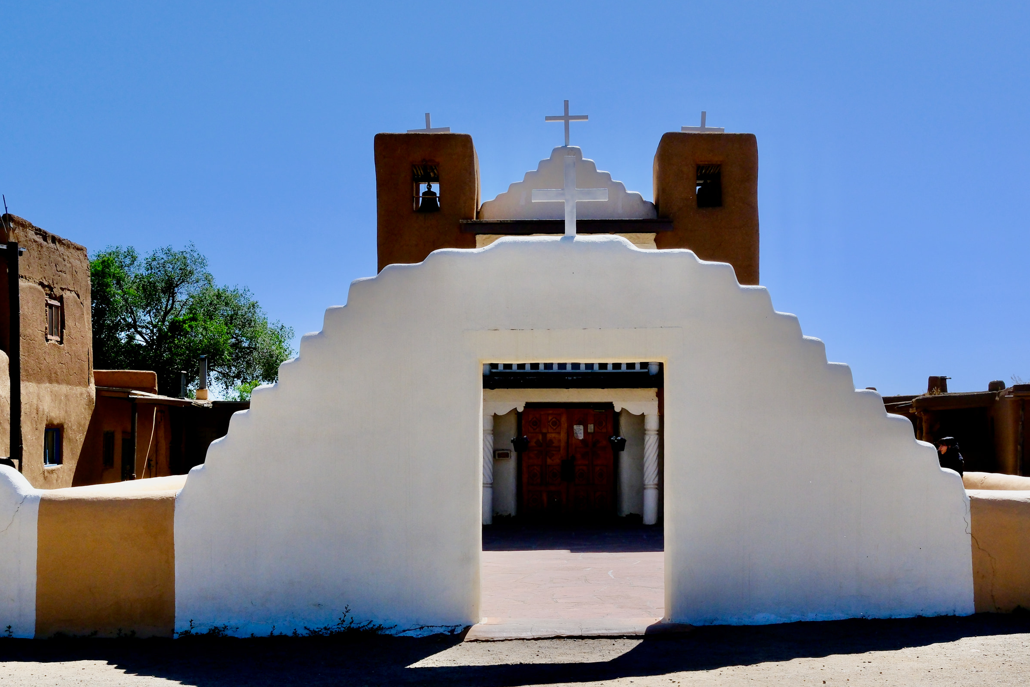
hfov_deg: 41.9
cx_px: 559
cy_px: 457
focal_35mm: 47
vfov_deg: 28.5
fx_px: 1344
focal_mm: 23
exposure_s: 1/750
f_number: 11
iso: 500
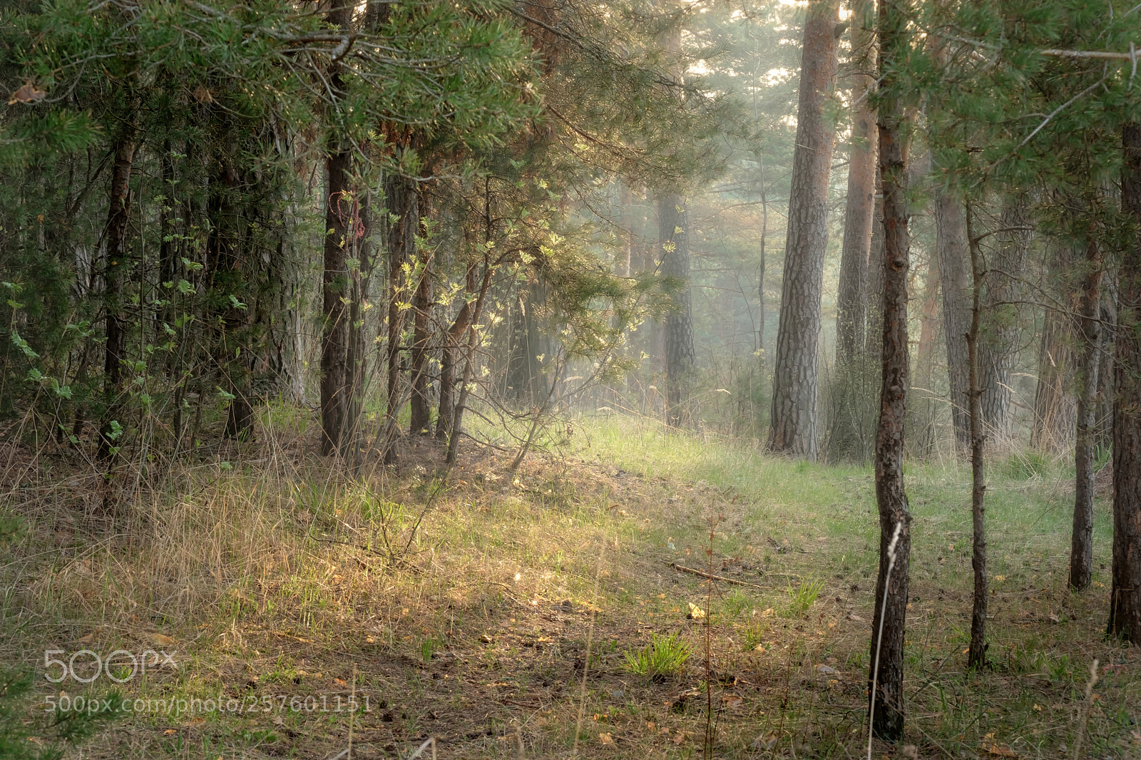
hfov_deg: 15.7
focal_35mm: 131
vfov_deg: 10.5
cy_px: 380
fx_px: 4151
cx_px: 570
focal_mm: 87.1
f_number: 16
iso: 400
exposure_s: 1/2
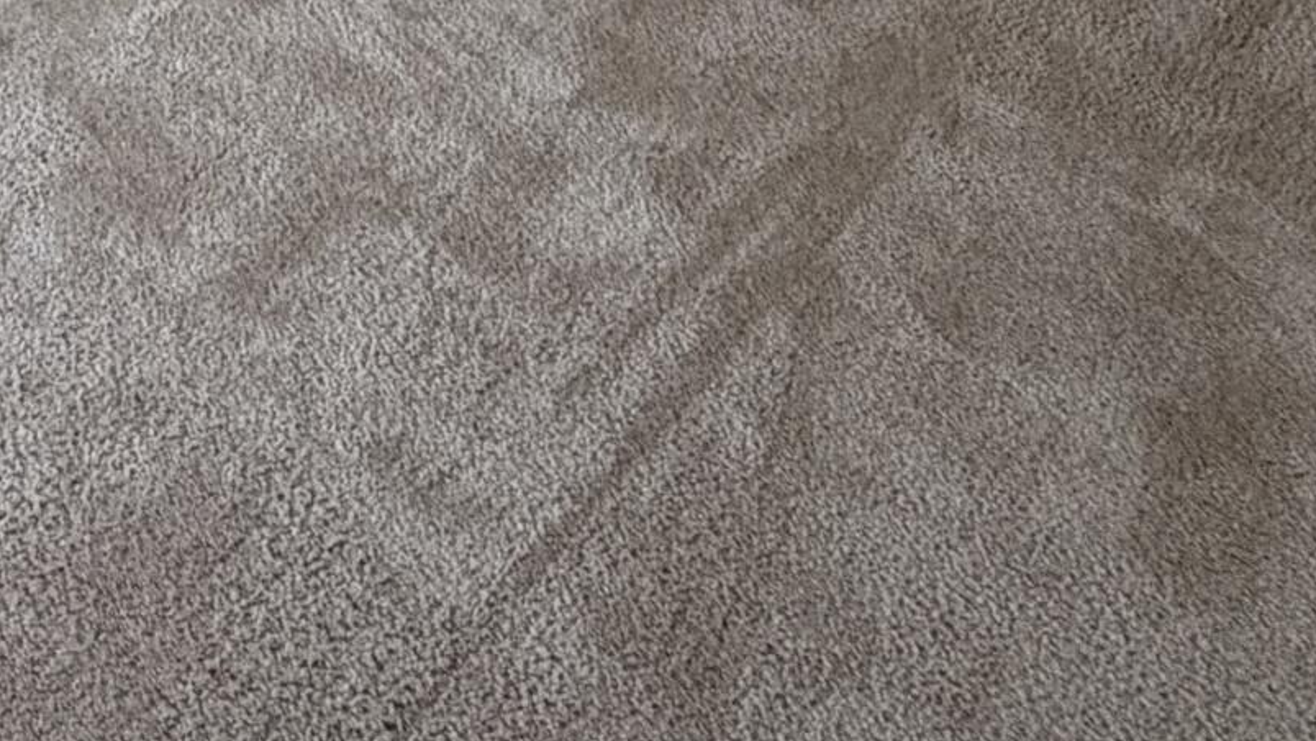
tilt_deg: -15.4
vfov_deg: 16.0
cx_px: 123
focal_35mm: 57
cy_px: -780
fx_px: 1989
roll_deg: -0.4
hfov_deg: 34.5
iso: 320
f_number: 2.2
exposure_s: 1/120
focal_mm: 2.22
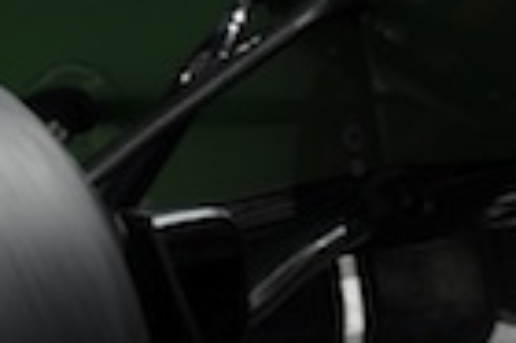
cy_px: 201
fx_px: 9807
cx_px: -107
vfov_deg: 2.0
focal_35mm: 685
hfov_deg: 3.0
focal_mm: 200
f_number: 11
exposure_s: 1/400
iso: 200
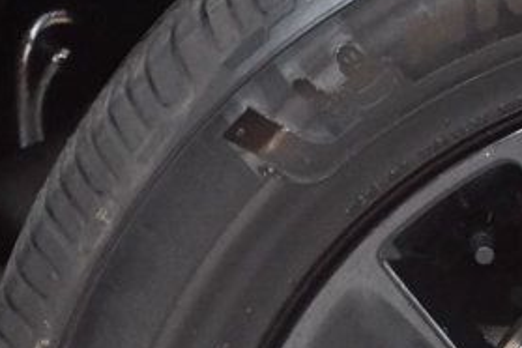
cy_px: 559
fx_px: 3987
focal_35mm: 275
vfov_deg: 5.0
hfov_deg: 7.4
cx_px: 795
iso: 6400
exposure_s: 1/60
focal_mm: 50
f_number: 4.8
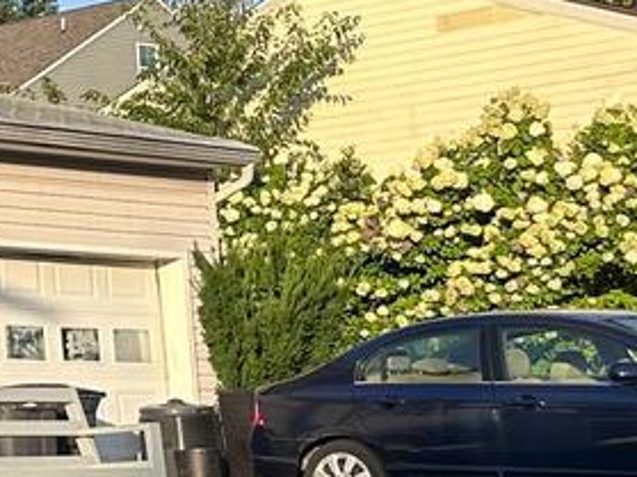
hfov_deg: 13.1
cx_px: -747
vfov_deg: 11.9
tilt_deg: +9.5
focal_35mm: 124
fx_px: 2281
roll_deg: +0.6
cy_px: 148
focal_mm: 6.86
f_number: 1.78
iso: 80
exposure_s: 1/1949
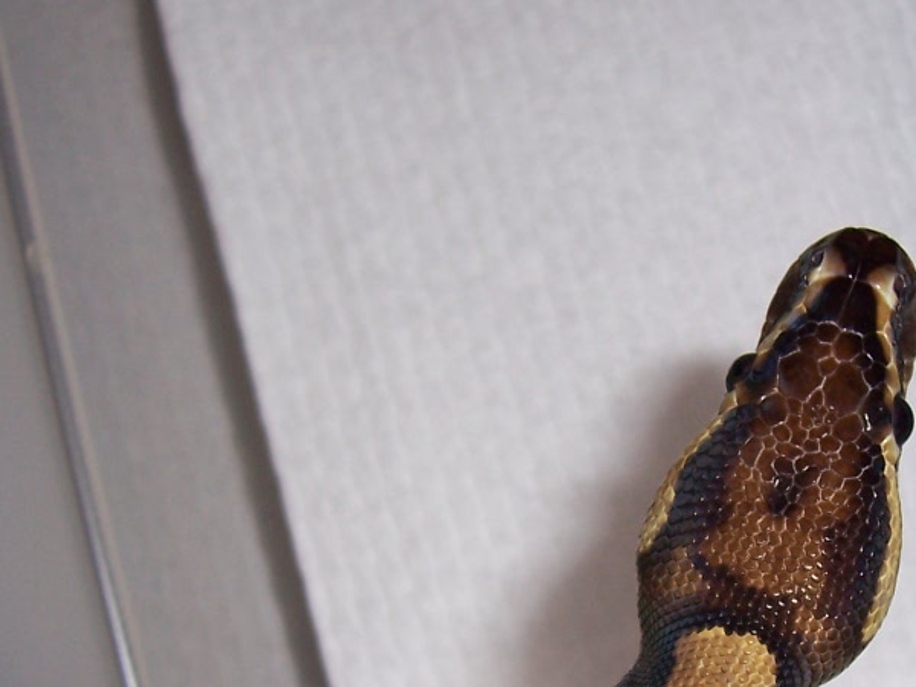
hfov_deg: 28.2
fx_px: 1799
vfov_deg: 21.2
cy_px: 605
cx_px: 660
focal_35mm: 68
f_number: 2.7
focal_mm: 5.6
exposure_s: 1/60
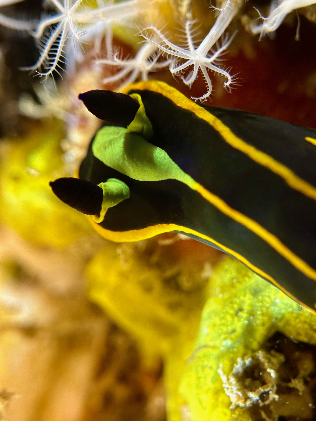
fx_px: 584
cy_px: 210
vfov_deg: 39.7
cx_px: 158
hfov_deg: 30.3
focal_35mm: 48
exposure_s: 1/139
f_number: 1.78
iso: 80
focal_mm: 6.86
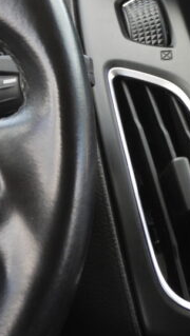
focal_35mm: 170
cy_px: 108
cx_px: 367
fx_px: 1519
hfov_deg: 6.9
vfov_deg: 12.6
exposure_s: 1/60
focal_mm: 12.6
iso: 100
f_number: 3.5
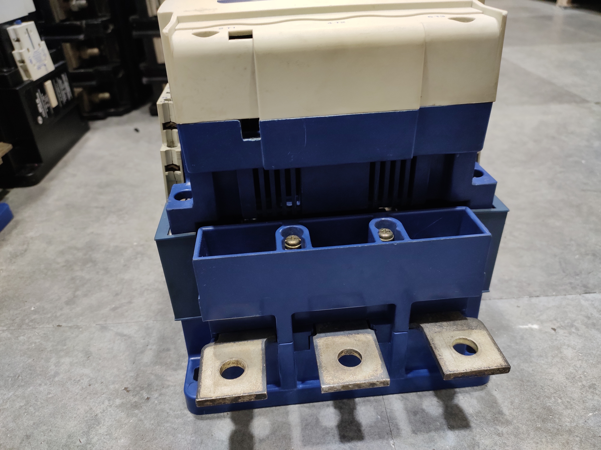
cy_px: 225
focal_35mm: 25
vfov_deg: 54.9
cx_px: 300
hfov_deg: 69.4
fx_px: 434
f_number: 1.79
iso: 549
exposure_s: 1/33
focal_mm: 4.74
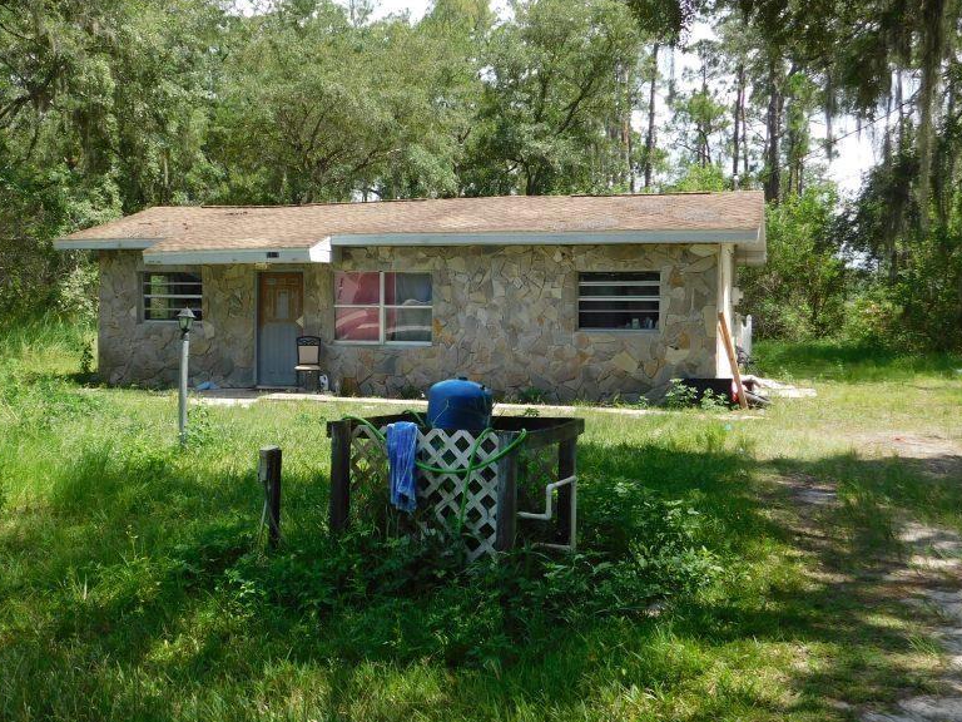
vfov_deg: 35.9
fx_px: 1112
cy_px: 338
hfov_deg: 46.3
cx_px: 344
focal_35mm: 40
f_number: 3.2
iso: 125
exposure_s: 1/640
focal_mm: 5.3
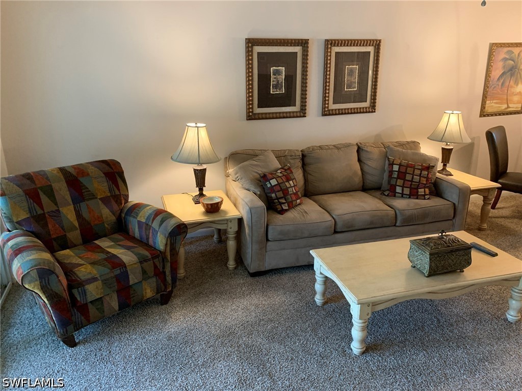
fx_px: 392
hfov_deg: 67.3
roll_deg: -0.9
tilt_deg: -16.9
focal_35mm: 26
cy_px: 196
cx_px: 261
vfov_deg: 53.1
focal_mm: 4.25
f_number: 1.8
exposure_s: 1/40
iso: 250
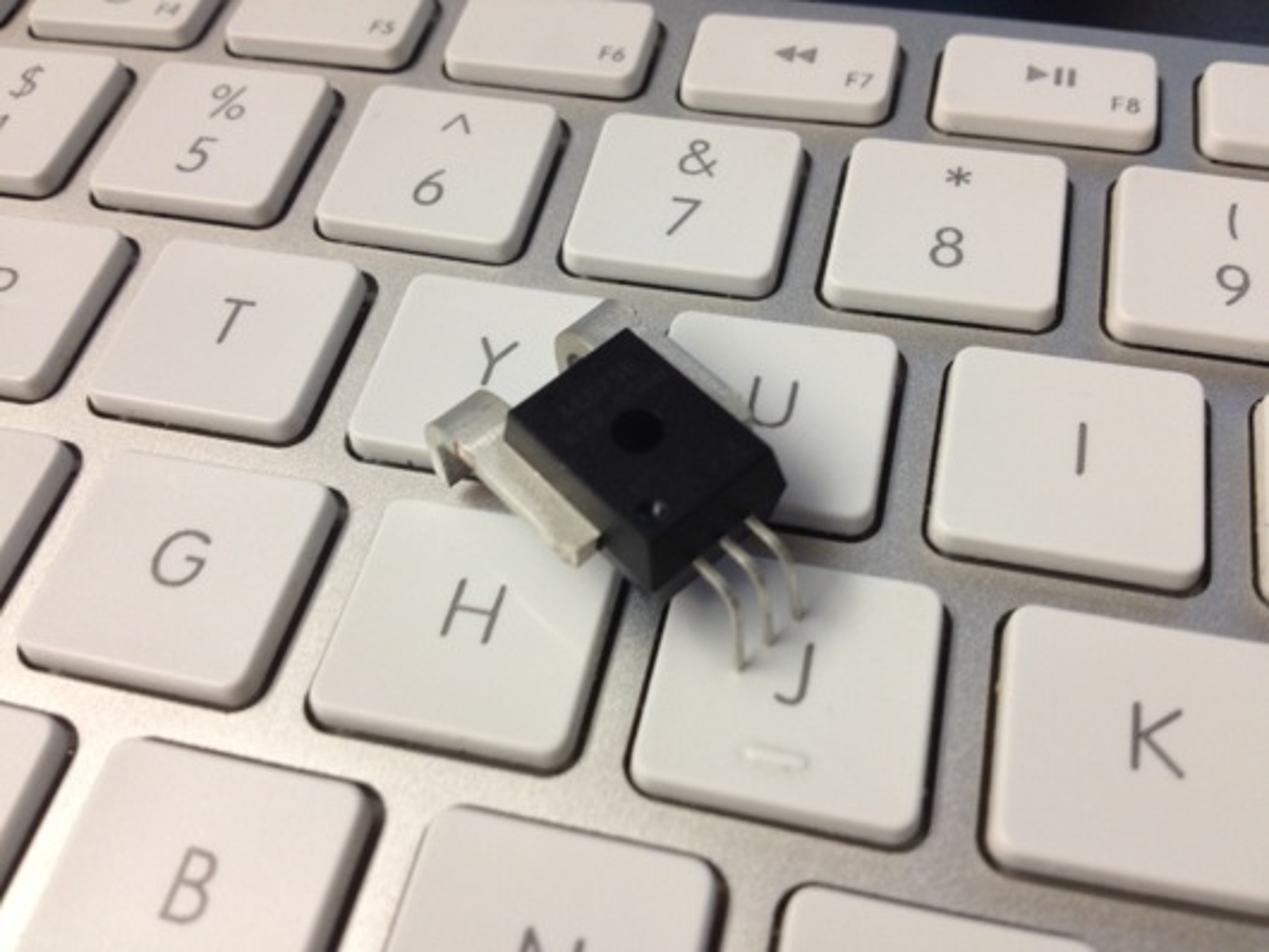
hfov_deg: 52.6
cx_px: 634
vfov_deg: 40.7
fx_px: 1284
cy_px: 476
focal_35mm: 35
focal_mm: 4.28
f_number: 2.4
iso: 100
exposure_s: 1/20
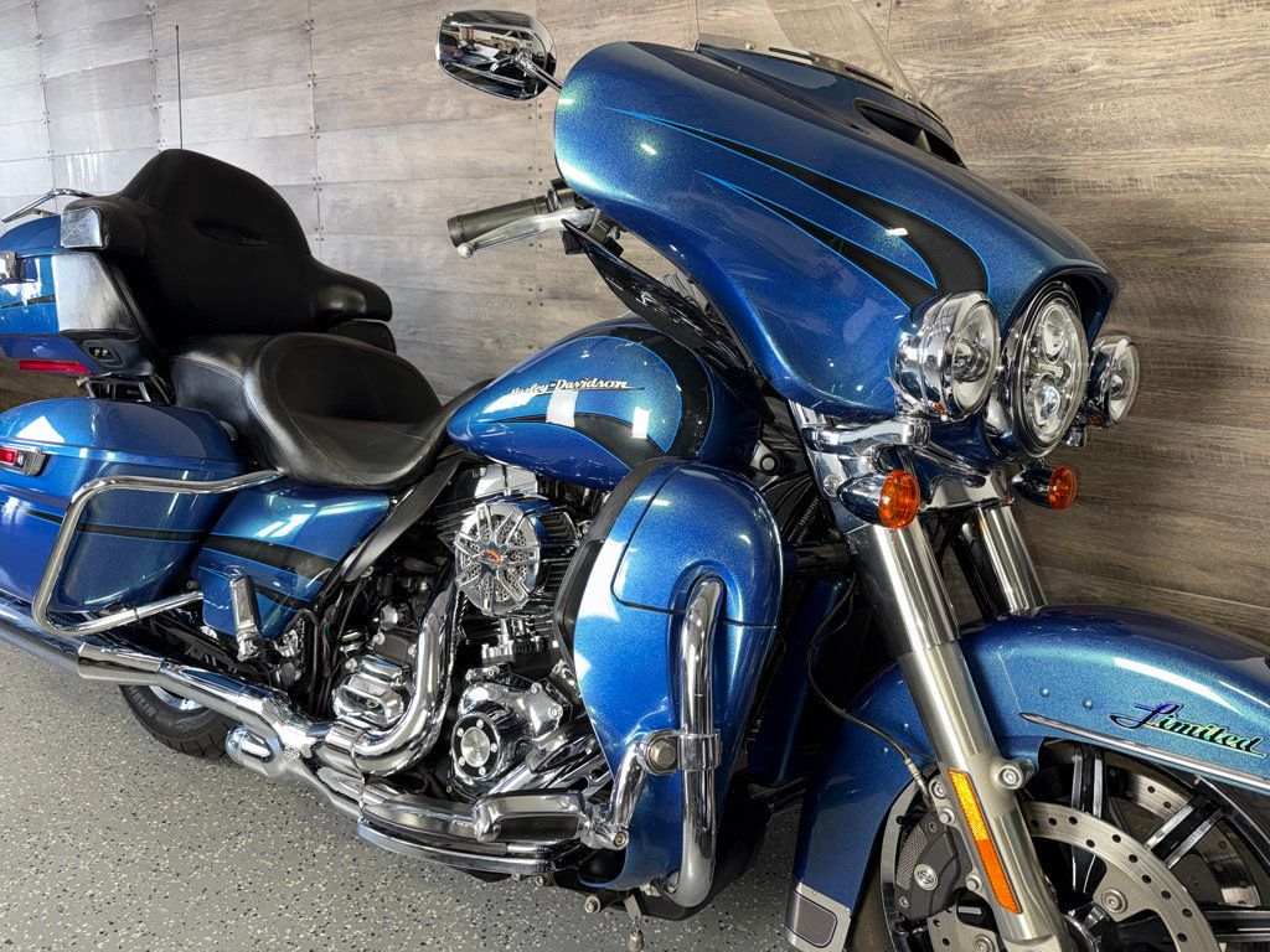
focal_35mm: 24
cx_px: 635
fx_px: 881
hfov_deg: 71.6
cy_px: 476
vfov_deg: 56.8
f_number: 1.78
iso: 100
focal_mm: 6.76
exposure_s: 1/34
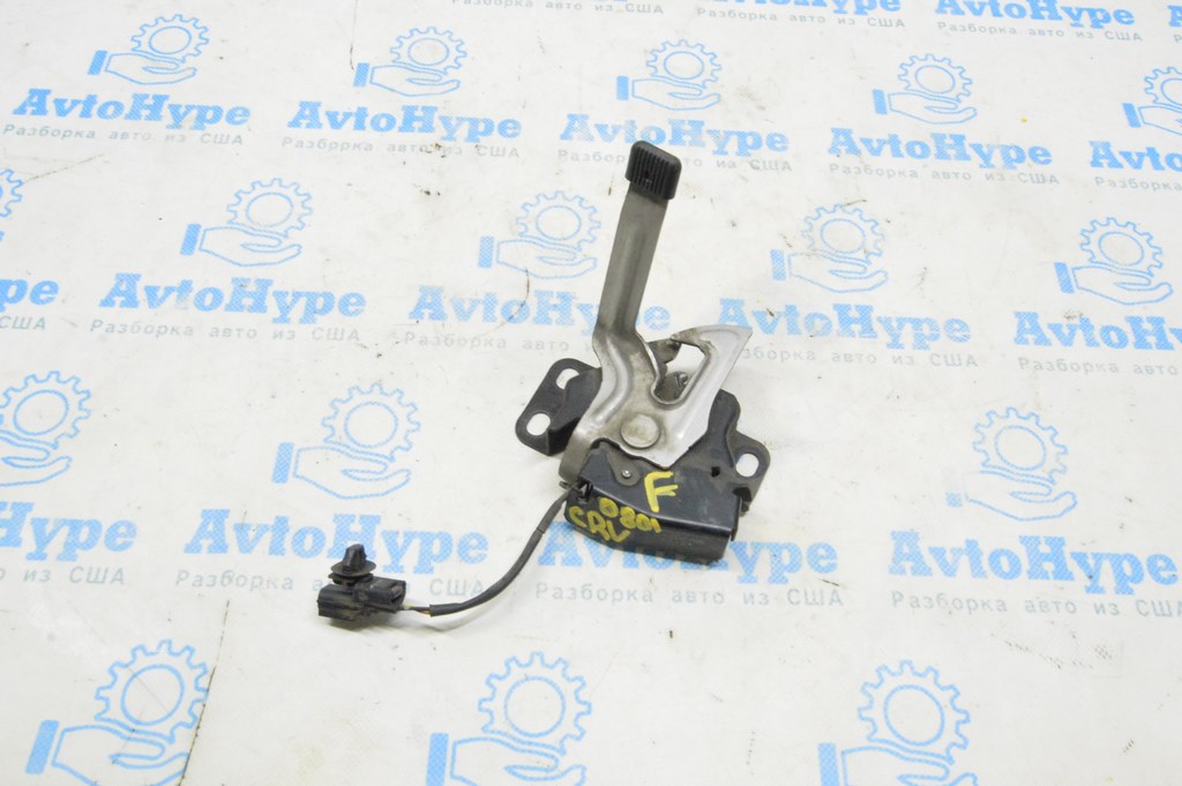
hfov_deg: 62.0
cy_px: 393
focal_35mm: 30
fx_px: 984
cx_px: 591
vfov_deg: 43.5
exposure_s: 1/15
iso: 6400
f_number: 20
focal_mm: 20
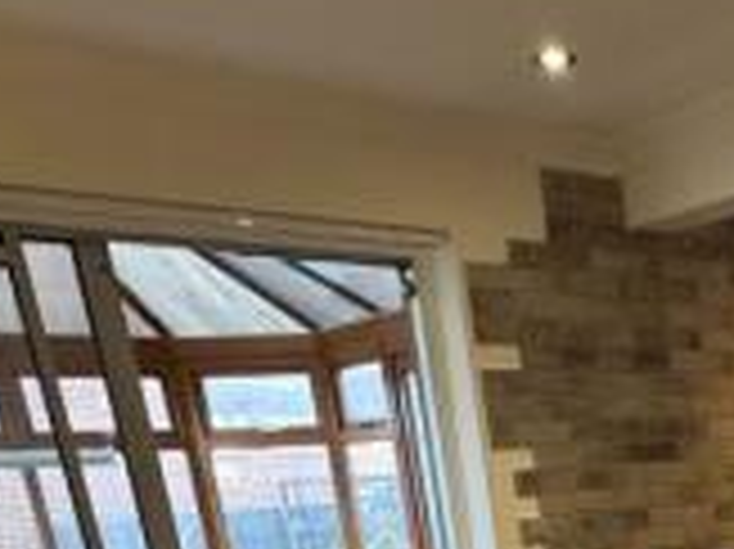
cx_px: 808
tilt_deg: -19.5
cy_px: 848
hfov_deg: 33.3
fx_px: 1059
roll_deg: +3.5
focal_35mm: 50
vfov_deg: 22.9
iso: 200
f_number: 2.2
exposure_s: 1/50
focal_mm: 2.22
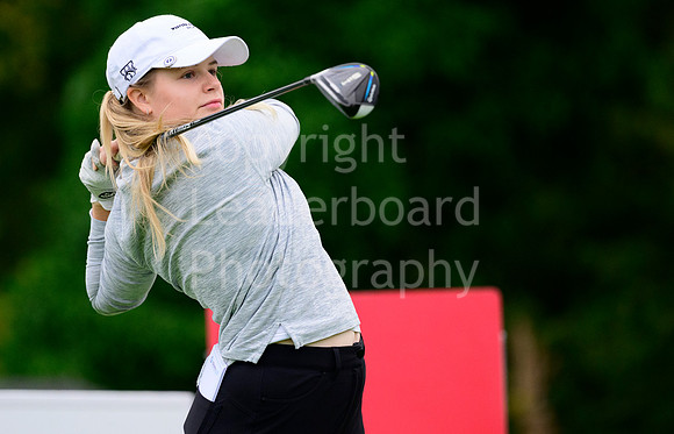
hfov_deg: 6.7
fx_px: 5774
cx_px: 251
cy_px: 195
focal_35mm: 312
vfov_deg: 4.3
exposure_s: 1/1250
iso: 2000
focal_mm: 200
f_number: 2.8
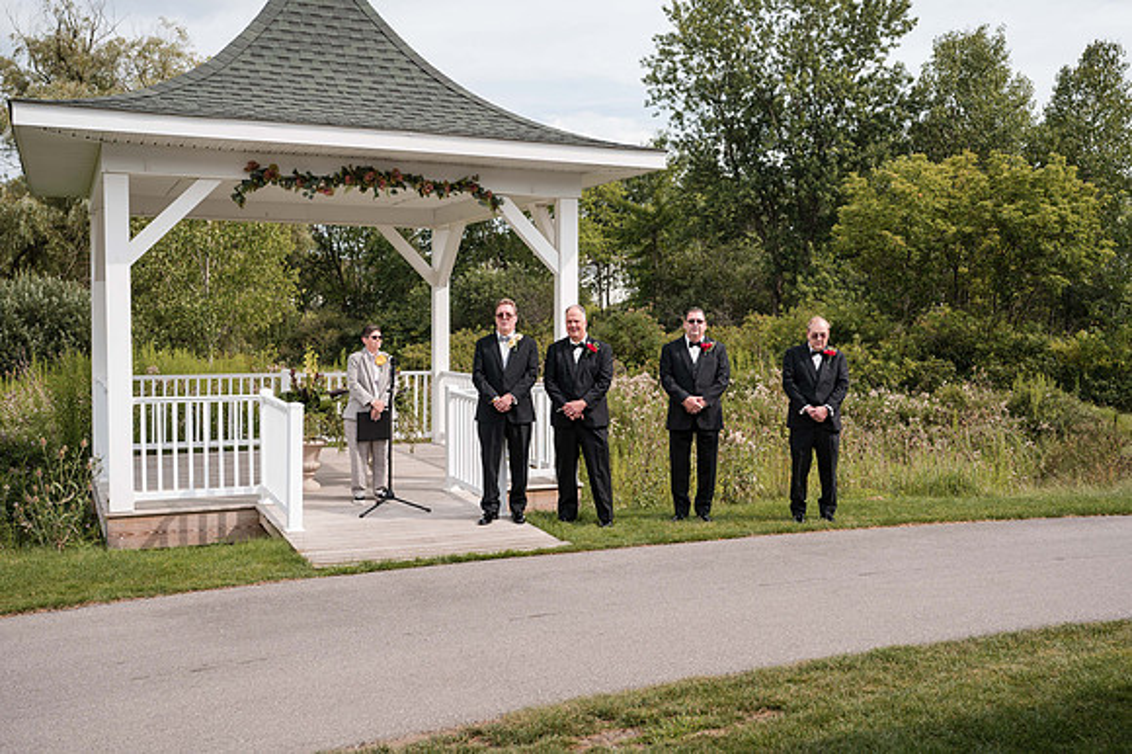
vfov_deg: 35.4
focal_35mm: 38
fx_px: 1178
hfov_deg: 51.3
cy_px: 356
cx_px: 602
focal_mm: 35
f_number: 4
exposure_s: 1/640
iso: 80
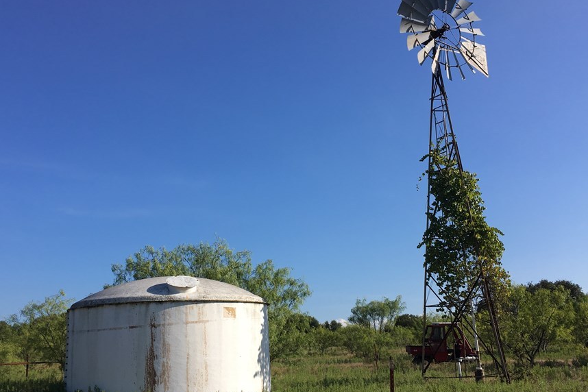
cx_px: 274
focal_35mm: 36
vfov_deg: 36.8
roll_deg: +2.5
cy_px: 226
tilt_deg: +12.9
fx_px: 588
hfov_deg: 53.1
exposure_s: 1/1570
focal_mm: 4.15
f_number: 2.2
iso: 25
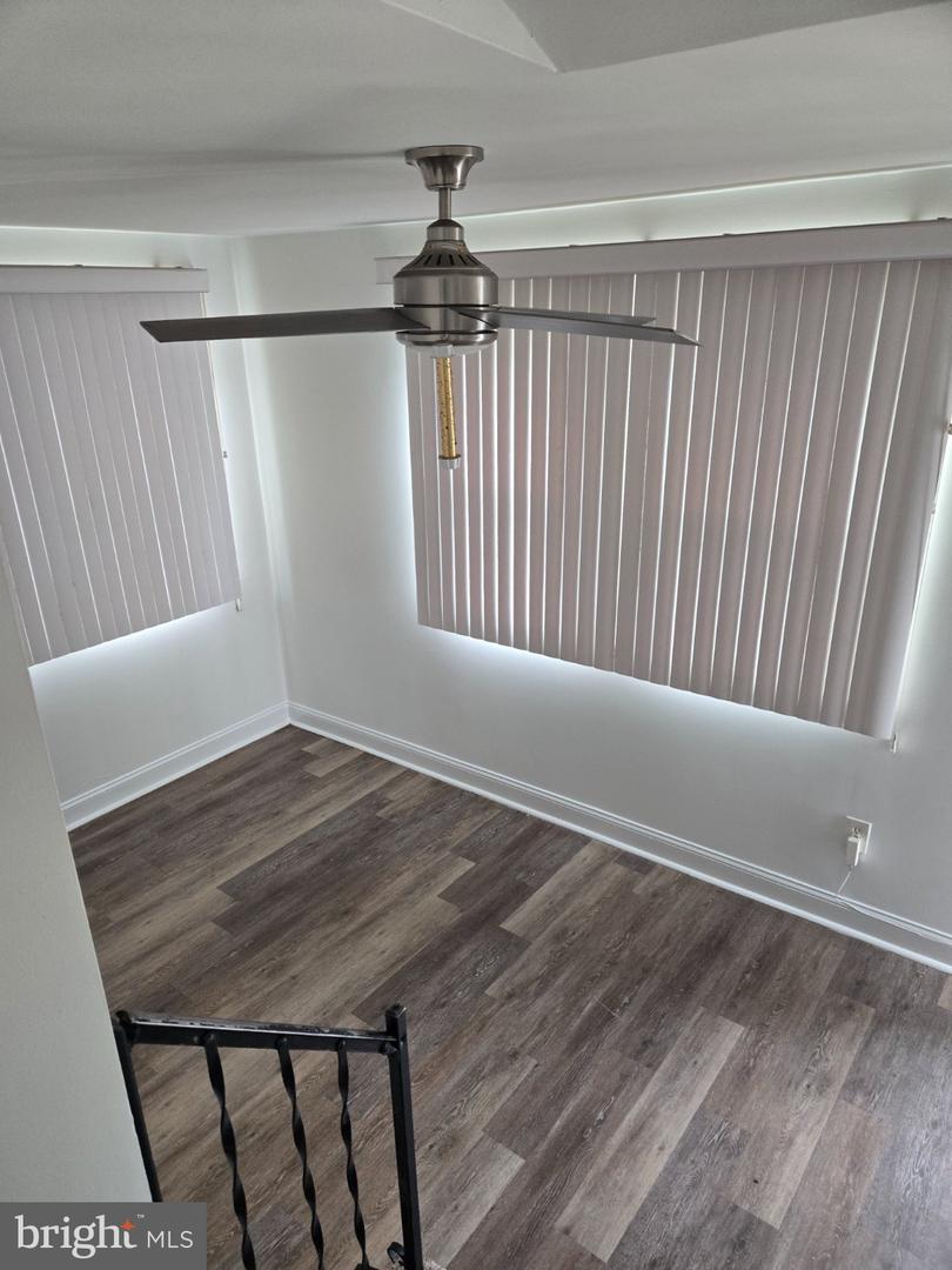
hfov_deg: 58.9
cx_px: 476
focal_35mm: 23
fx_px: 843
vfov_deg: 73.9
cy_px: 635
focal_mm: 5.4
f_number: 1.8
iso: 250
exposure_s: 1/120
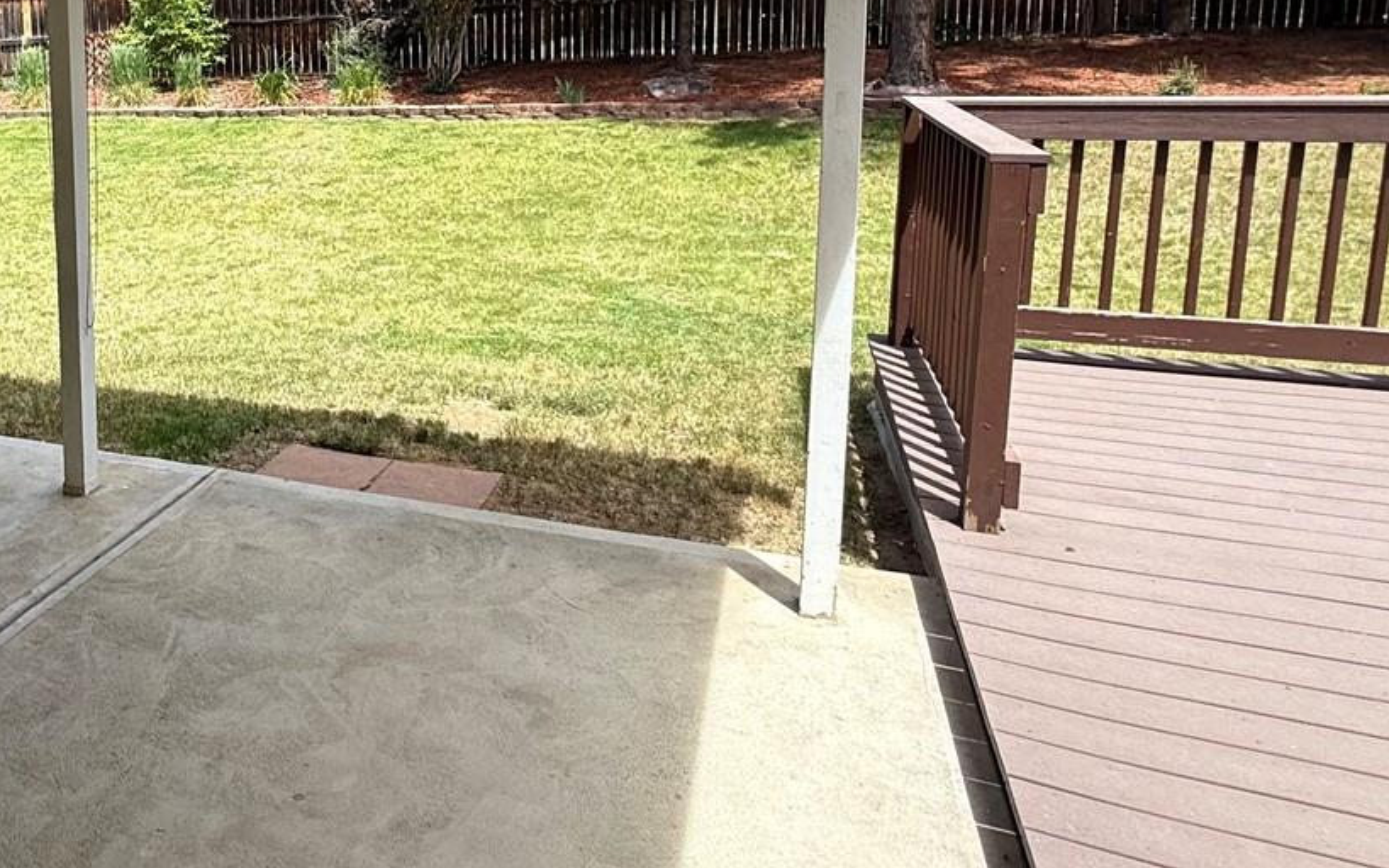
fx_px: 1098
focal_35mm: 29
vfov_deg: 41.3
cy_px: 176
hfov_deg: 60.2
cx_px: 309
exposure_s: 1/527
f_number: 2.2
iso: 50
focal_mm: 2.22
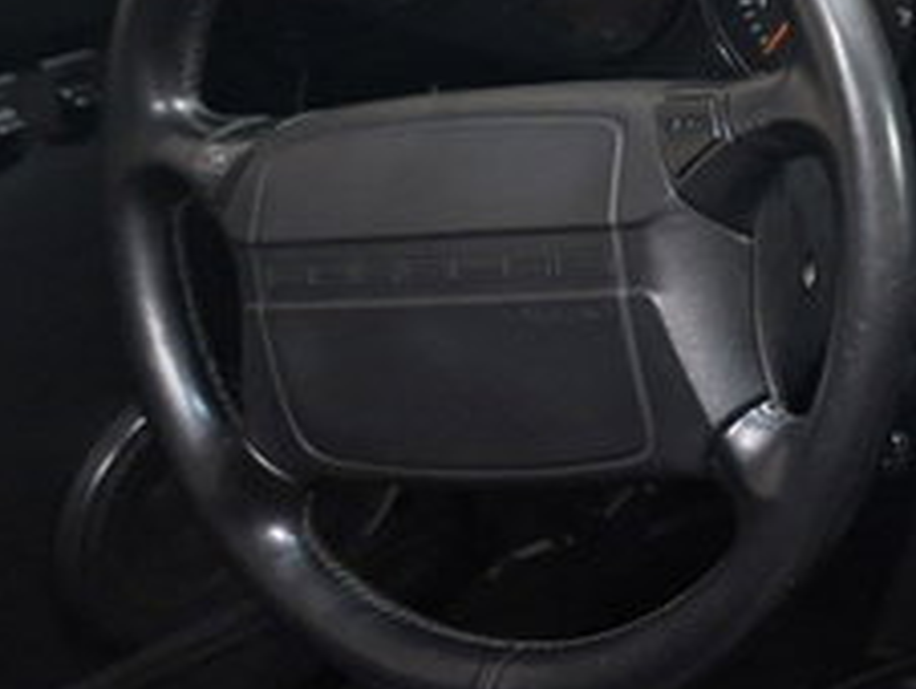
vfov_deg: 18.9
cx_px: 1508
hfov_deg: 20.1
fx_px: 2066
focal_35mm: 78
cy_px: 211
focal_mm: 5.54
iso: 640
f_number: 1.8
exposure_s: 1/25
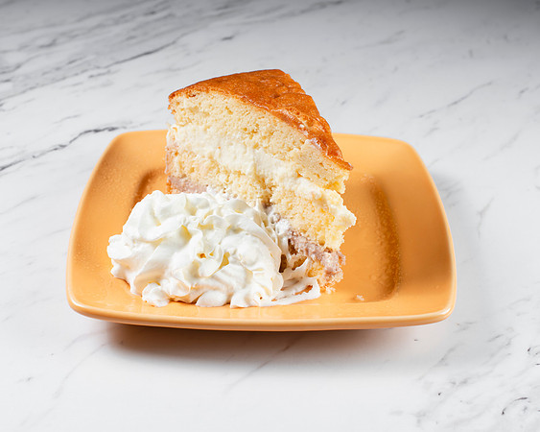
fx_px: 943
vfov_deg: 25.8
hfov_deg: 31.9
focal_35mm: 59
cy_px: 212
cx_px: 261
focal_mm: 50
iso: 200
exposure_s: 1/200
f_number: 9
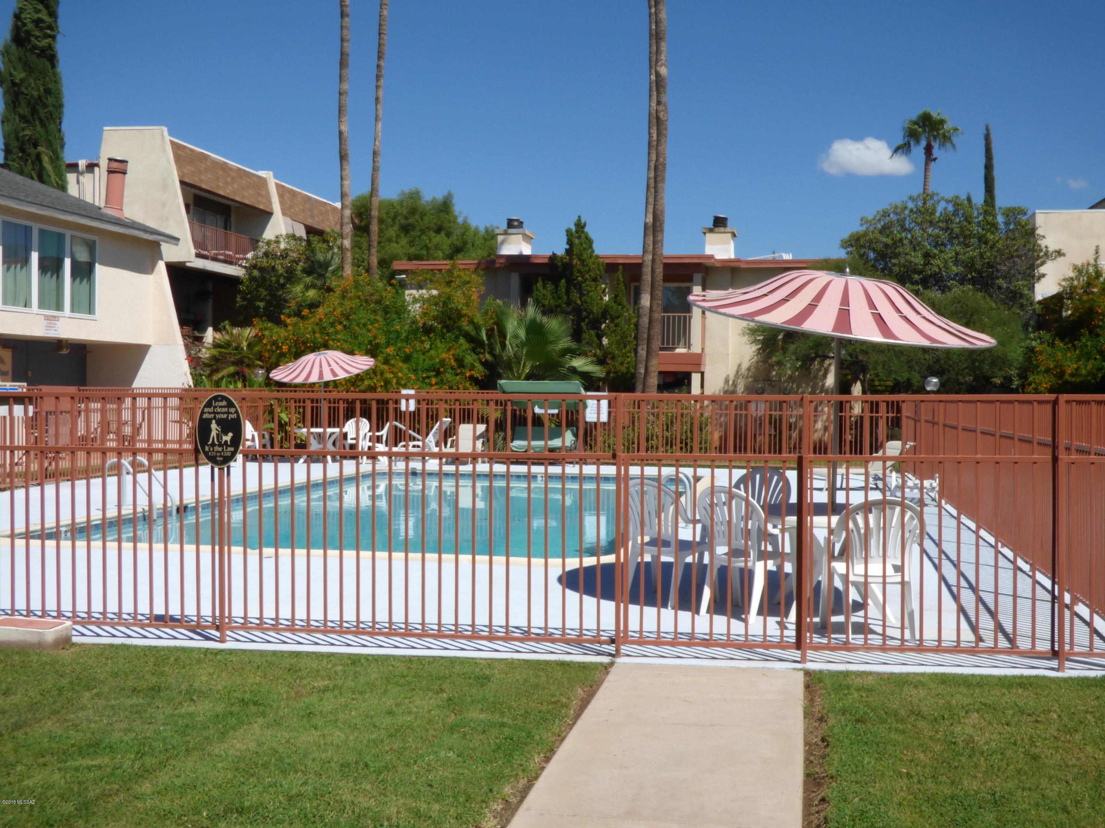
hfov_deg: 47.9
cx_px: 552
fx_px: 1245
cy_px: 414
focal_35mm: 39
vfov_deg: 36.8
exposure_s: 1/640
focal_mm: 7.07
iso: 200
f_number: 8
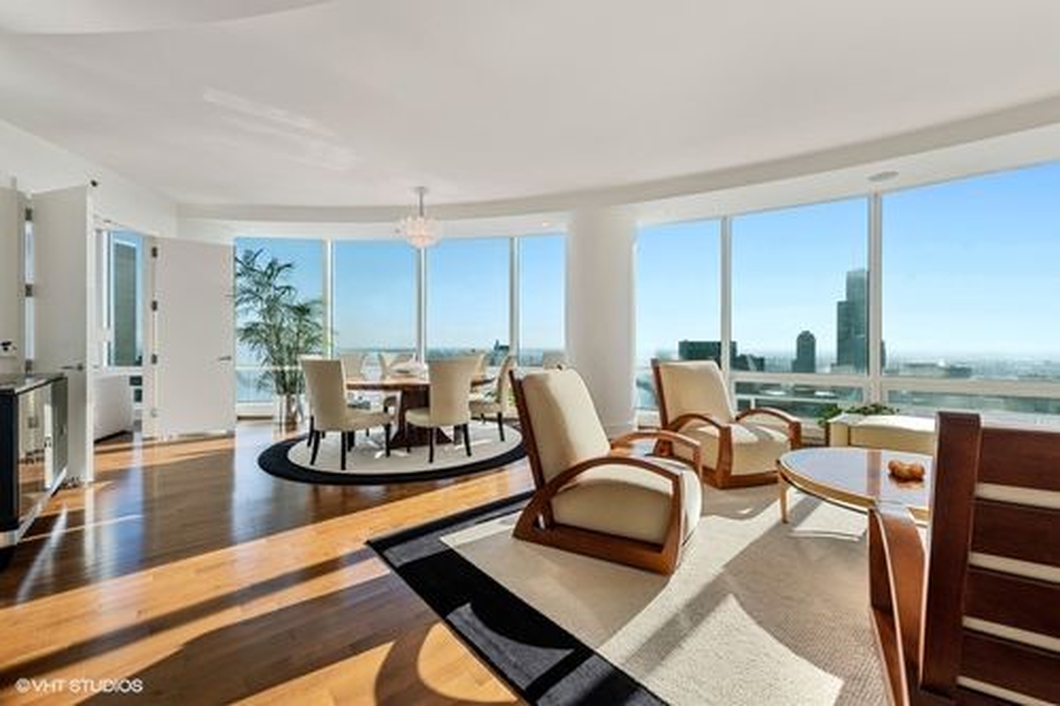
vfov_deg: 81.2
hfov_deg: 104.3
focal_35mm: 14
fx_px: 412
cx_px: 530
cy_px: 353
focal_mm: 14
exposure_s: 1/180
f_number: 9.5
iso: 200
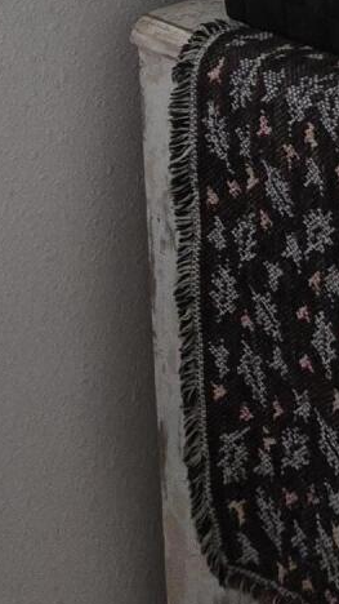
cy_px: -328
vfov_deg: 17.7
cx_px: 557
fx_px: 1711
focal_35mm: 107
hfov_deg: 10.8
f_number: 1.8
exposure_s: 1/60
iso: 640
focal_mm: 5.4
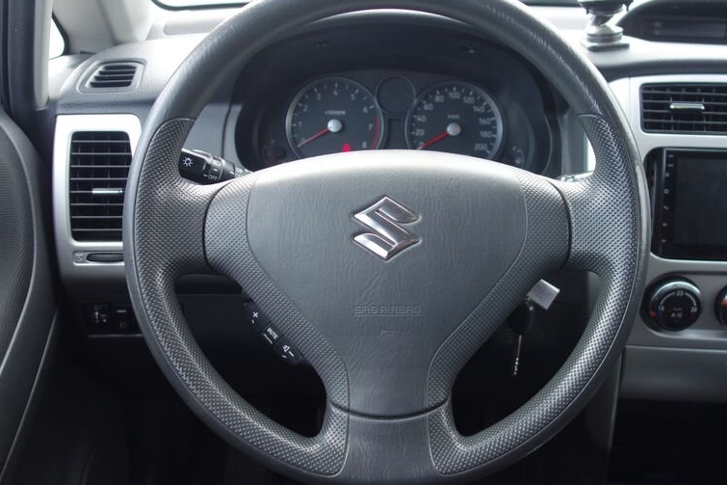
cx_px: 411
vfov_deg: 35.0
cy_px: 215
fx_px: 767
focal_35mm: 38
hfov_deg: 50.6
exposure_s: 1/250
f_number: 1.8
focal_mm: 10.4
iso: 125
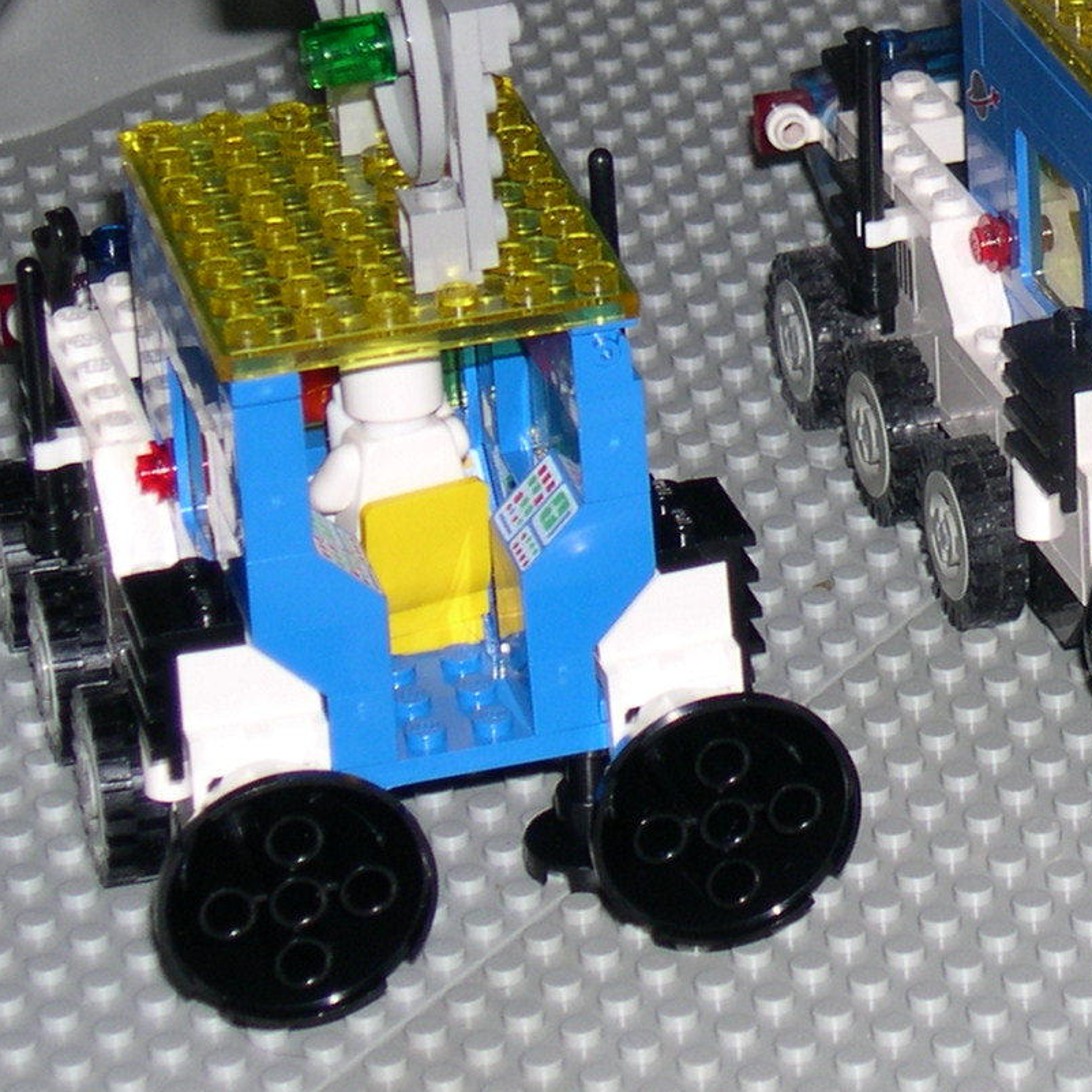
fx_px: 5996
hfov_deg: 10.3
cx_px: 1220
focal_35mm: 168
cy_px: 262
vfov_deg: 10.4
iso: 100
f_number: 3.7
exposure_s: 1/60
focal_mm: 14.2
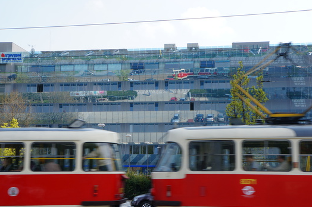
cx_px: 162
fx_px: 476
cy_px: 112
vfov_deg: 24.5
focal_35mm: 55
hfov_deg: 36.3
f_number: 11
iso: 100
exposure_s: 1/80
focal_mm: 32
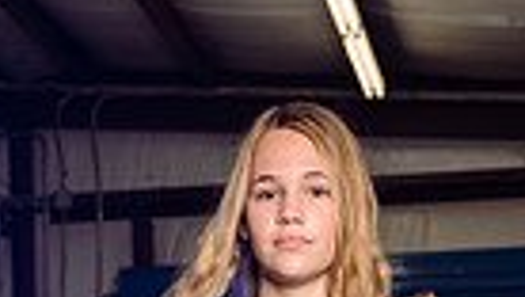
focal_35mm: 126
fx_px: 1756
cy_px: 746
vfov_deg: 8.7
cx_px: 217
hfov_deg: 17.0
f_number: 5
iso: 320
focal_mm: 37
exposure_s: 1/250
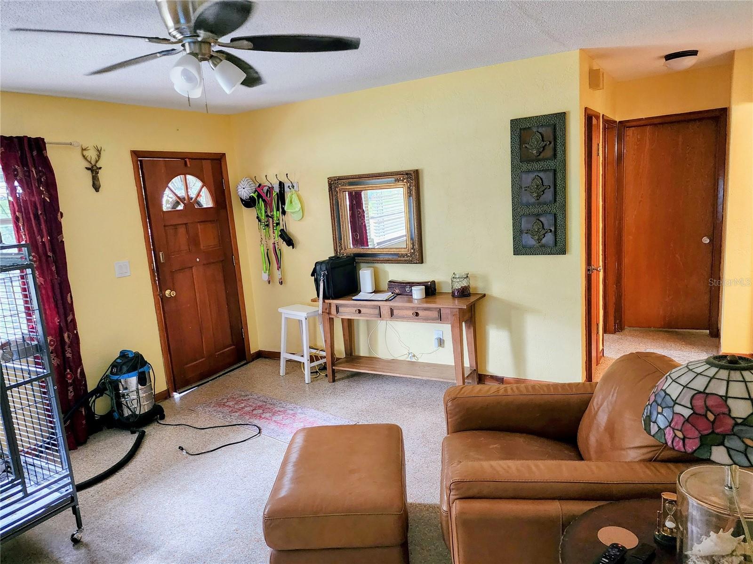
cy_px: 282
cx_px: 376
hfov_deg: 73.9
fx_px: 500
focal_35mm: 23
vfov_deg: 58.9
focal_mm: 6.4
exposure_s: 1/60
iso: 800
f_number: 1.8
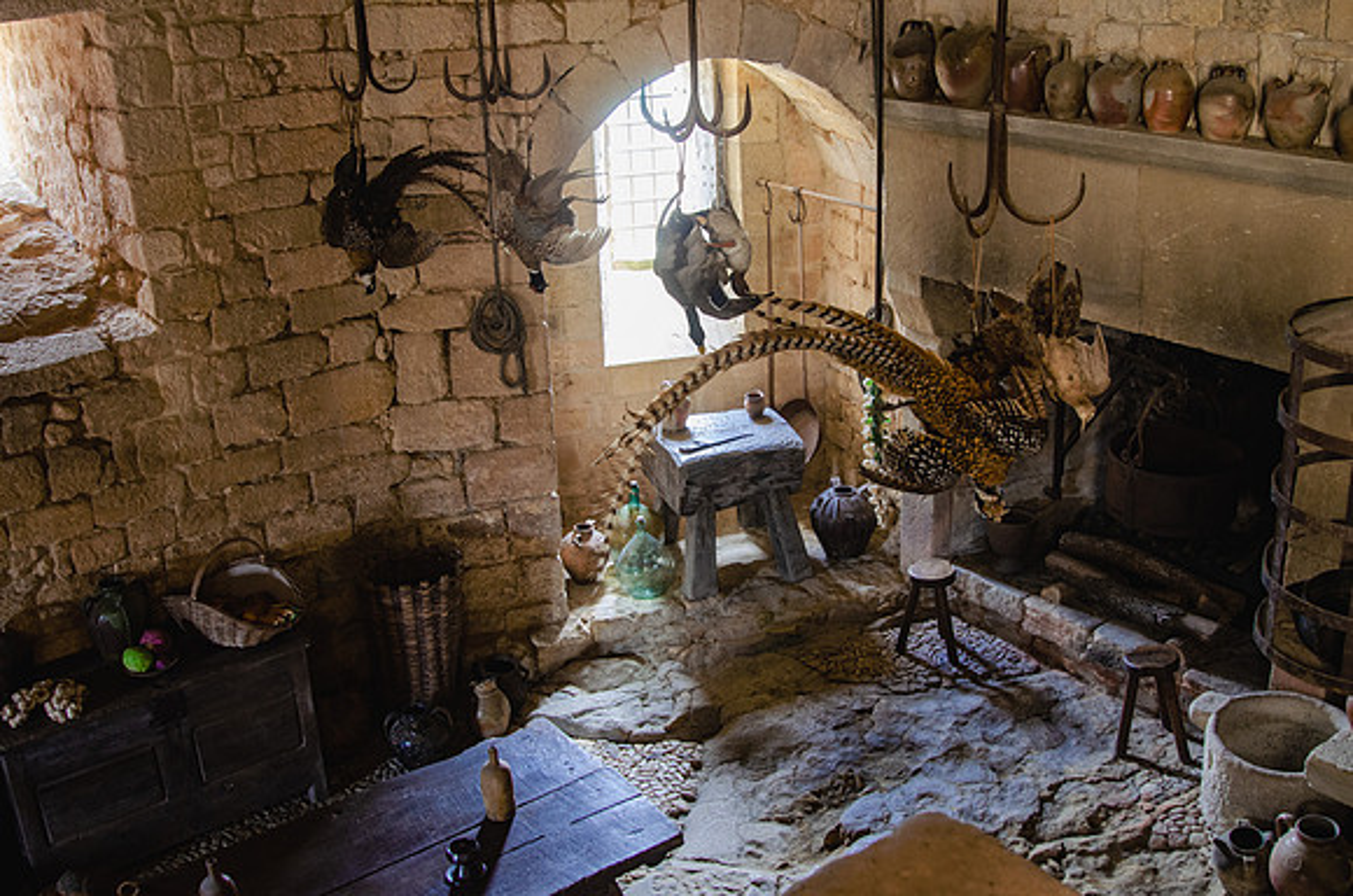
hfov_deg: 53.2
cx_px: 676
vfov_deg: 36.7
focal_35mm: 36
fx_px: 1350
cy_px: 448
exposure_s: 1/25
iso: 800
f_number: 4
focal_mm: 24
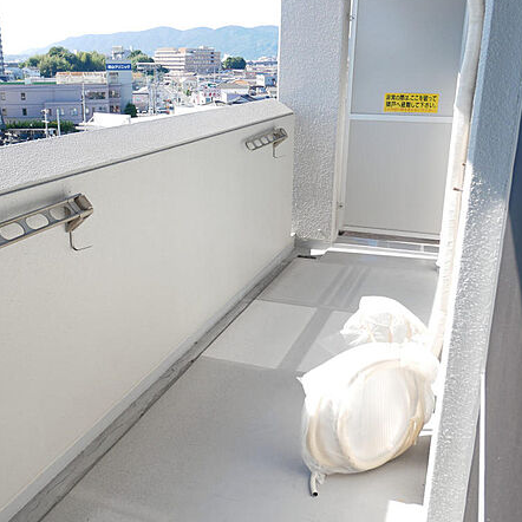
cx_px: 211
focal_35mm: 36
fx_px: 614
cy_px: 259
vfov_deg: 46.0
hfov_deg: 45.8
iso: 200
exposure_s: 1/250
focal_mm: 15
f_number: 5.6
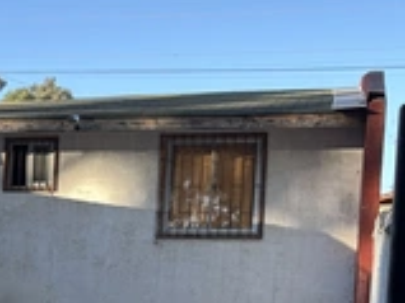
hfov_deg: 24.9
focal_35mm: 72
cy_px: 387
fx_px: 842
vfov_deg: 19.0
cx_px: -53
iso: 50
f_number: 1.6
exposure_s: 1/837
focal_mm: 5.96
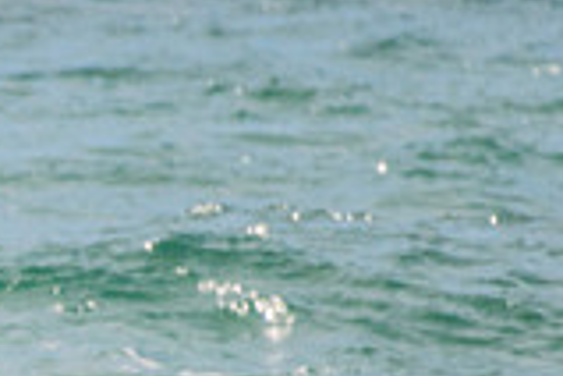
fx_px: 34903
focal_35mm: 2232
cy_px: 680
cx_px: -647
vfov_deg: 0.6
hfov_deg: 0.9
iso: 360
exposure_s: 1/1250
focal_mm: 500
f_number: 5.6
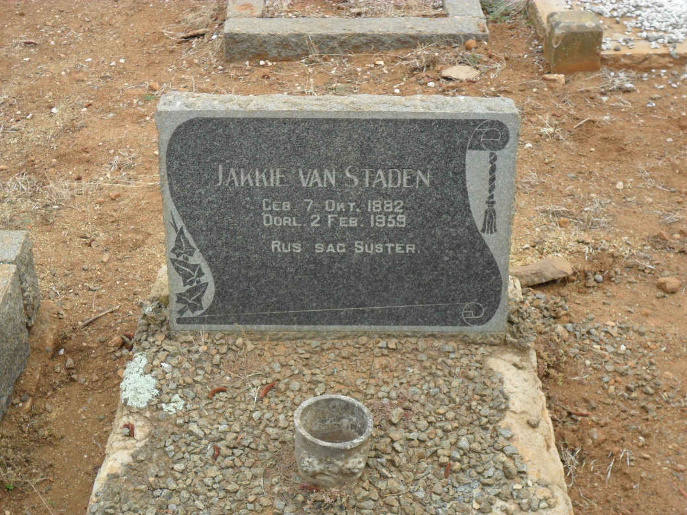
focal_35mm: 52
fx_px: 1032
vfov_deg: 28.0
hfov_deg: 36.8
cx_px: 344
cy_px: 258
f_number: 5
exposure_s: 1/125
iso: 100
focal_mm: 9.3
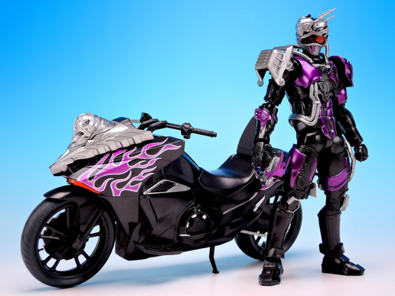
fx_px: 628
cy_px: 148
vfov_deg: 26.6
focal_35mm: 55
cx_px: 198
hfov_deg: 34.9
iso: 80
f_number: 3.5
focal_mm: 11.8
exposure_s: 1/4
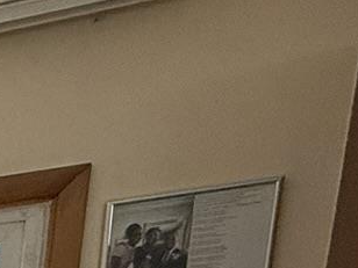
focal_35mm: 93
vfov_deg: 12.0
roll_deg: +0.7
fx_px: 962
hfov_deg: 12.1
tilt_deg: -9.9
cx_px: -667
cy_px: 685
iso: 100
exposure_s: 1/120
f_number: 2.2
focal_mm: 2.22
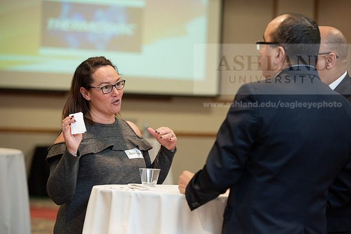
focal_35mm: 122
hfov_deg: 16.8
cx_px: 176
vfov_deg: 11.2
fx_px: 1190
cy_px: 117
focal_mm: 122
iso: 1600
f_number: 3.5
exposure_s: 1/200
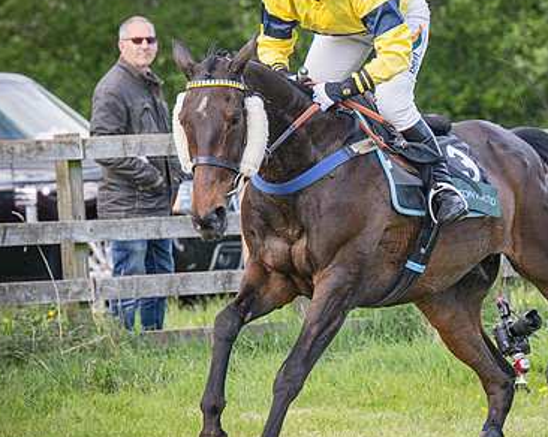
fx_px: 8716
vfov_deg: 2.9
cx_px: 450
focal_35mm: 538
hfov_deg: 3.6
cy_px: 145
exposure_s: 1/2000
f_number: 4
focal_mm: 140
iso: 800
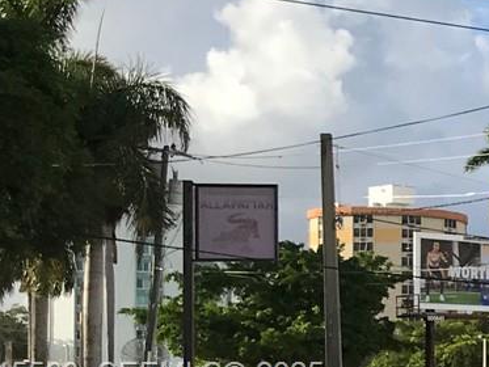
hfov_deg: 14.0
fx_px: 1696
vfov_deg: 12.2
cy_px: 376
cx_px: 965
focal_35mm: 120
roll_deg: -0.2
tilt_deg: +1.9
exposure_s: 1/2336
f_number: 1.8
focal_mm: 3.99
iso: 20
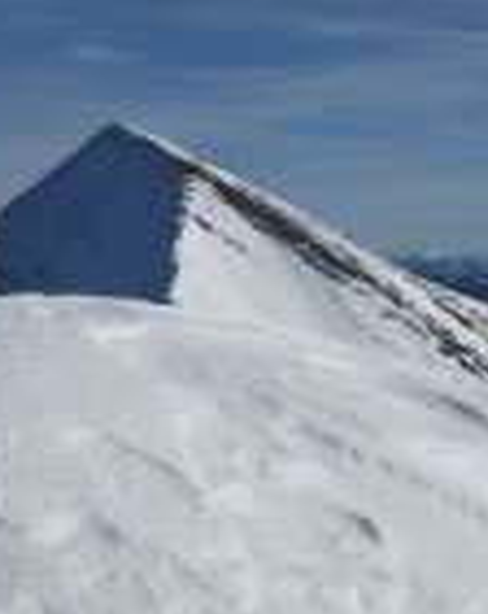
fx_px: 1179
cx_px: 166
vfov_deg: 28.8
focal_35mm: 65
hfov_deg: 23.3
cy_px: 165
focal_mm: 4.7
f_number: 6.3
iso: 80
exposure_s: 1/1000
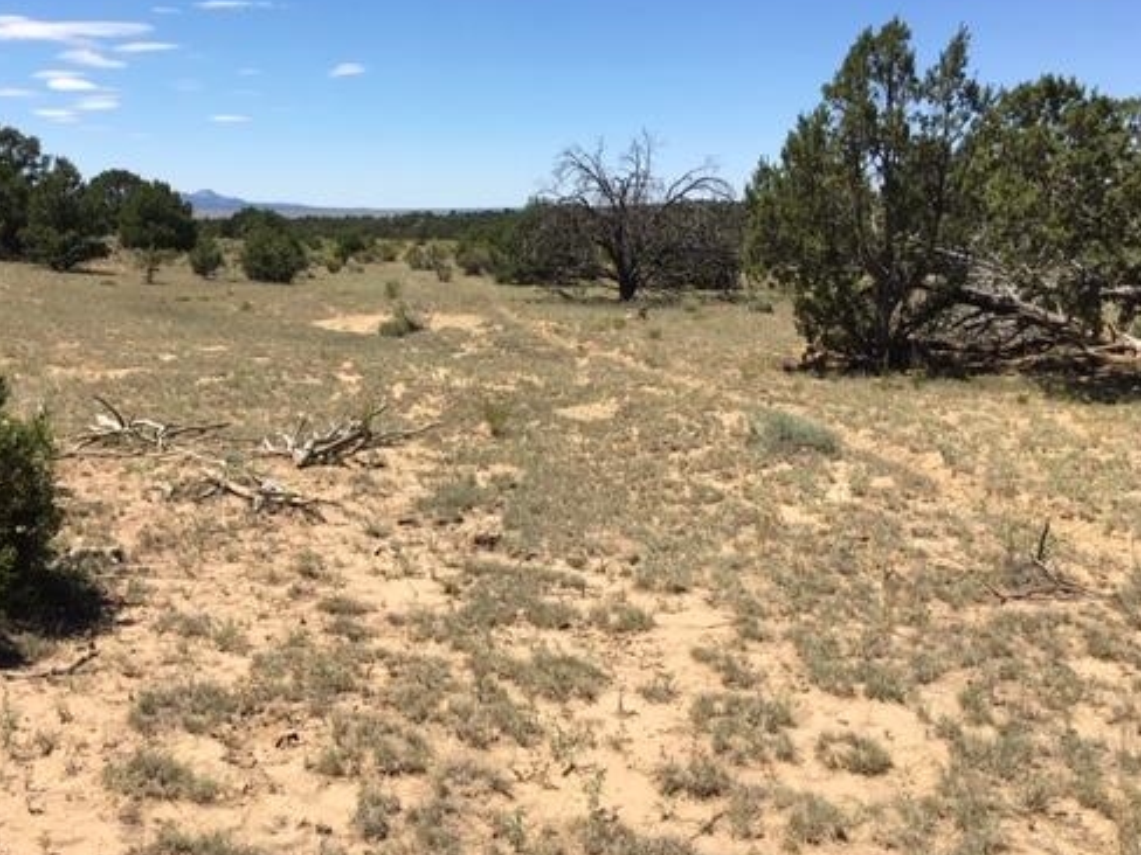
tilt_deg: -5.7
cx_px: 440
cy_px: 339
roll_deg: +0.0
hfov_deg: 48.6
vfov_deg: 37.6
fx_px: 1253
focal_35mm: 38
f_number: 2.2
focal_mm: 4.15
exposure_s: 1/1637
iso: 25
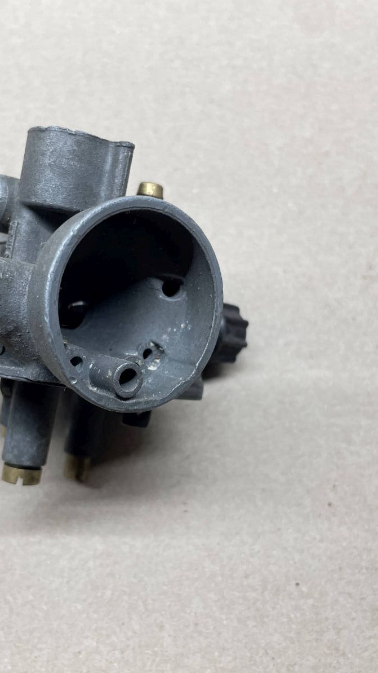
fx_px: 677
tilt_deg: -68.7
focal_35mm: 38
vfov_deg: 52.8
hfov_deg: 31.1
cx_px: 144
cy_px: 335
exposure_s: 1/100
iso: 100
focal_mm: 4.2
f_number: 1.6
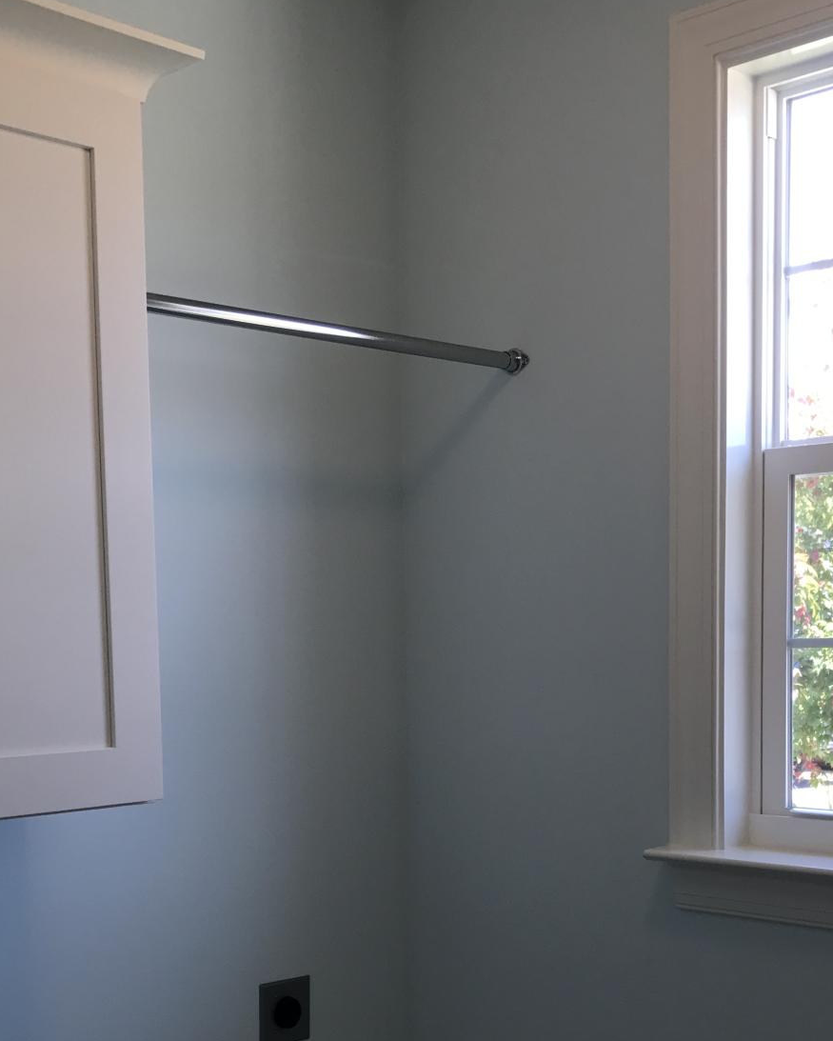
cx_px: 389
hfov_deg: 30.3
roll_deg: +0.0
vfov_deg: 36.4
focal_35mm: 50
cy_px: 791
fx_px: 1540
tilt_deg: -5.9
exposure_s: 1/120
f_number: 1.8
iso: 25
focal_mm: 3.99
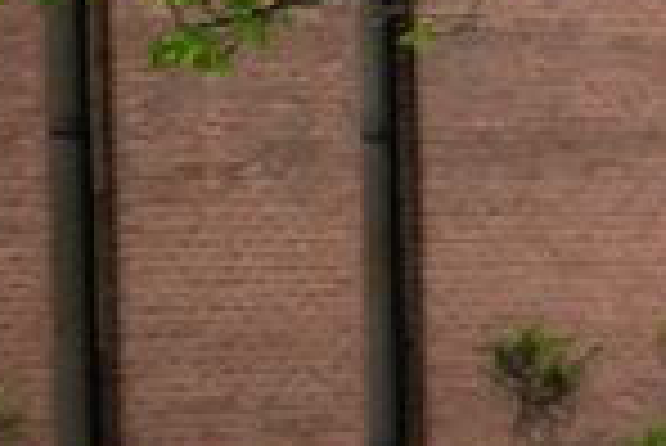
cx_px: 806
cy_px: 444
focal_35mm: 478
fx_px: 8852
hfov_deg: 4.3
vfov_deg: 2.9
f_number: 3.5
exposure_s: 1/500
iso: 400
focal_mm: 122
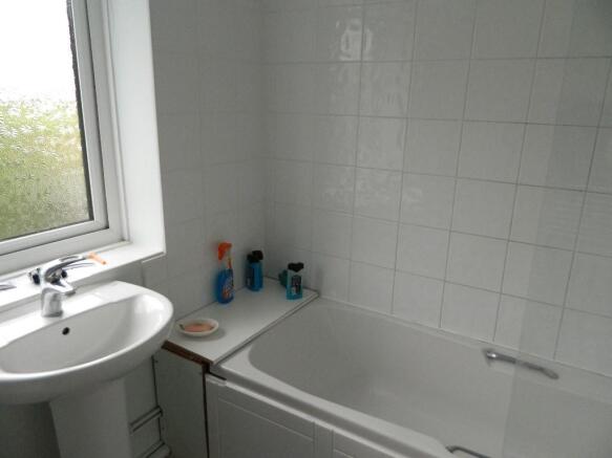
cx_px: 306
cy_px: 229
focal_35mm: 25
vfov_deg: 54.9
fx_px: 442
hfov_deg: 69.4
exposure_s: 1/125
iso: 400
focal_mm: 4.5
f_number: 3.1
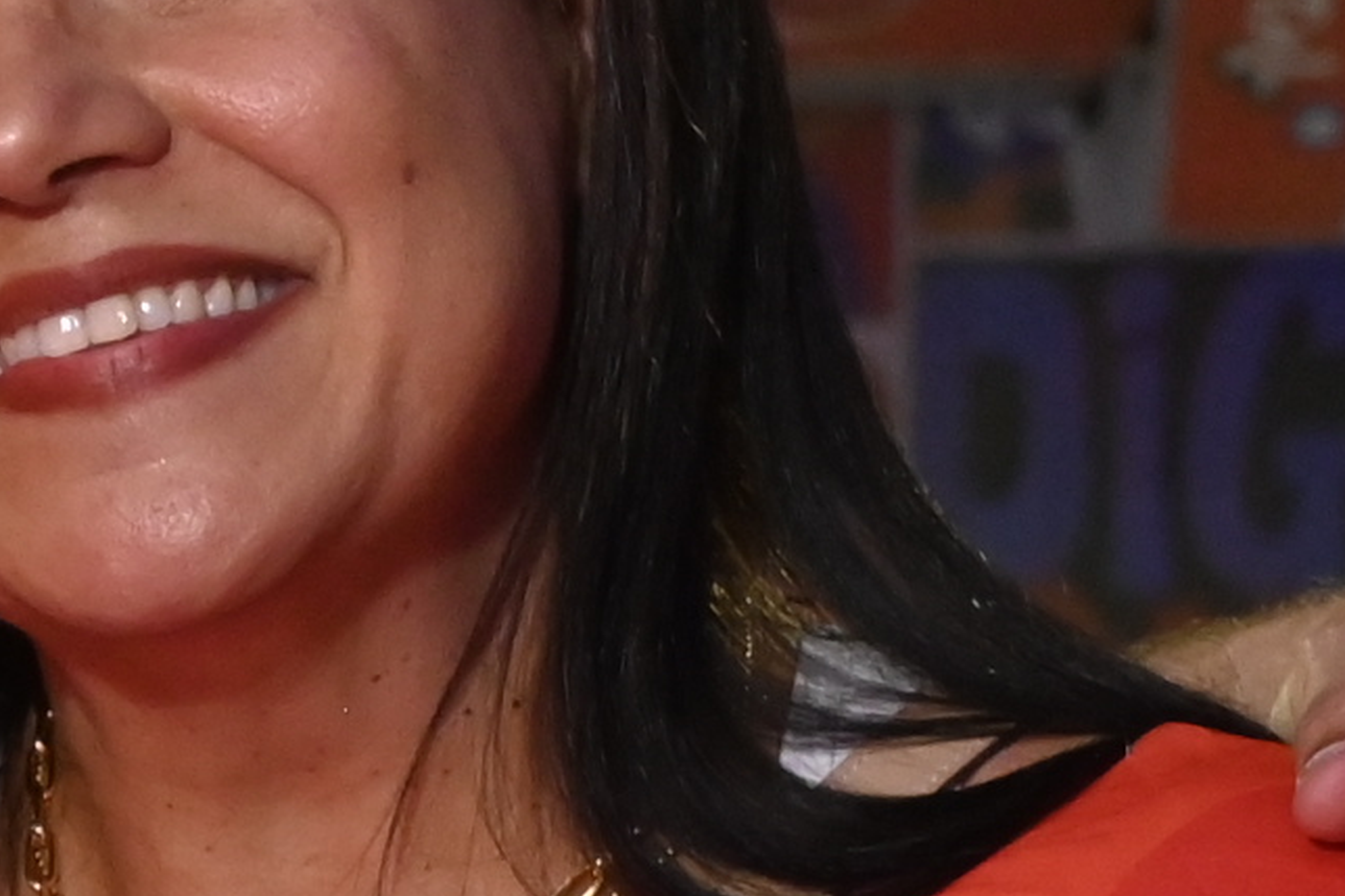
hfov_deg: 7.0
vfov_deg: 5.1
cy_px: 1168
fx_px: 9972
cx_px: -2462
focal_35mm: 267
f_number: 5.6
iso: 2500
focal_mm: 38
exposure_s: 1/160
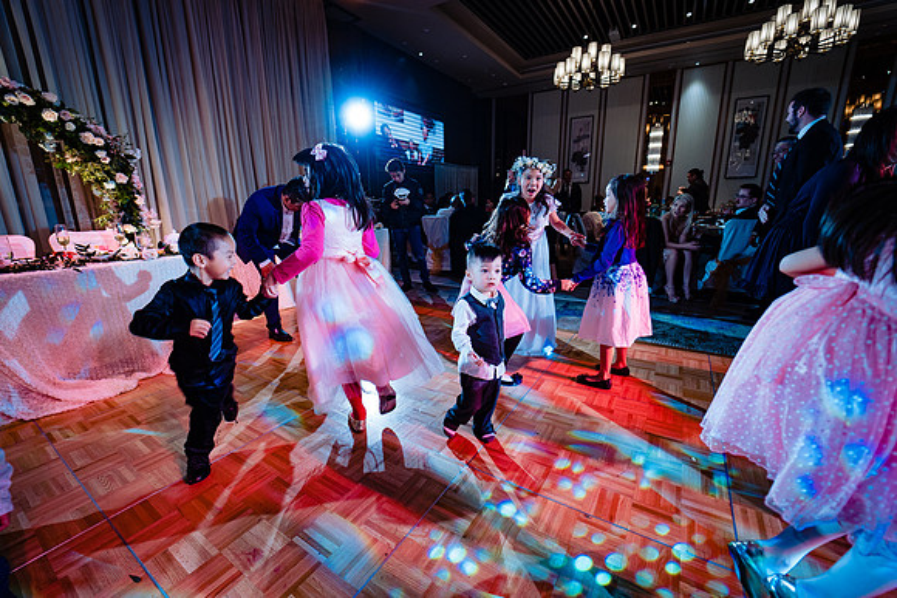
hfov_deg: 104.2
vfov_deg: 81.2
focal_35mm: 14
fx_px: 349
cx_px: 448
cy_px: 299
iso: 1250
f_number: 2.8
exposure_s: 1/160
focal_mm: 14
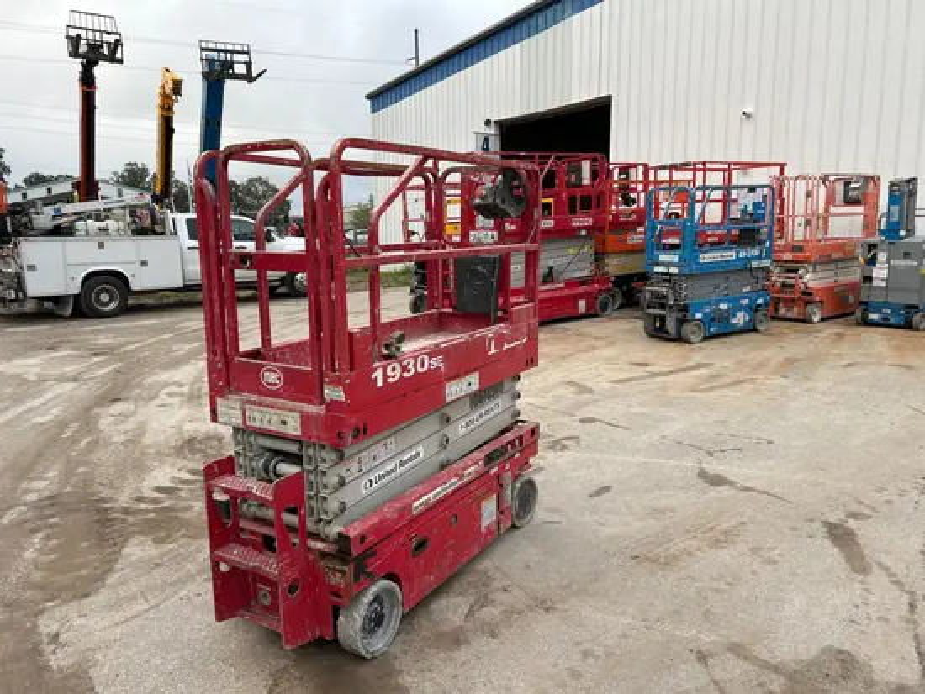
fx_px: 695
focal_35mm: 26
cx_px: 462
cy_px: 347
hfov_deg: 67.3
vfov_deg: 53.1
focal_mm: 5.7
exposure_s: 1/342
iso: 50
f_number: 1.5
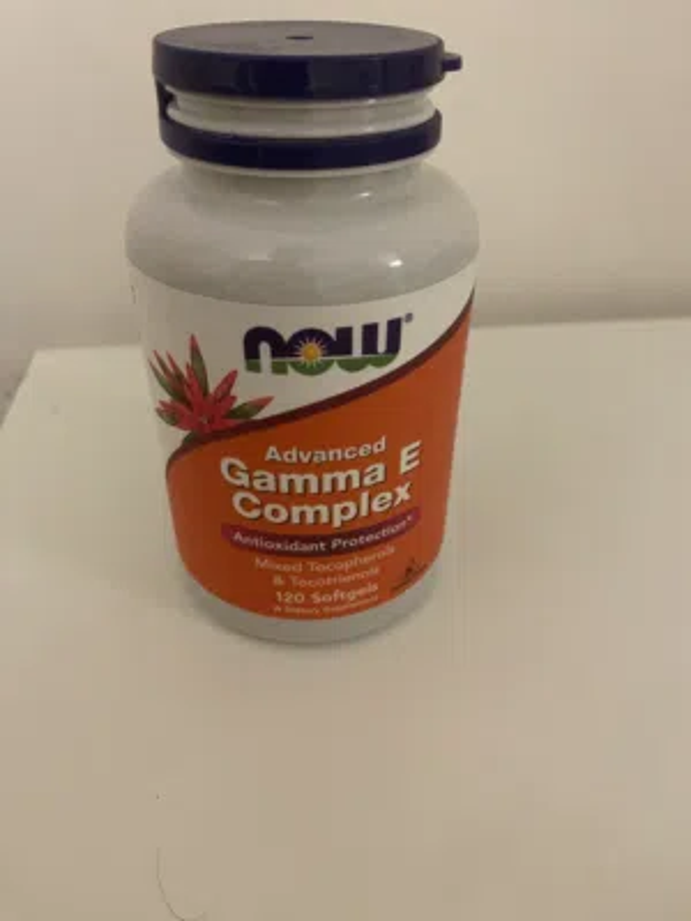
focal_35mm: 25
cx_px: 346
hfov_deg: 54.9
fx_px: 665
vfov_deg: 69.4
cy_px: 460
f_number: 1.8
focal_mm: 4.25
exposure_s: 1/44
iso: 500
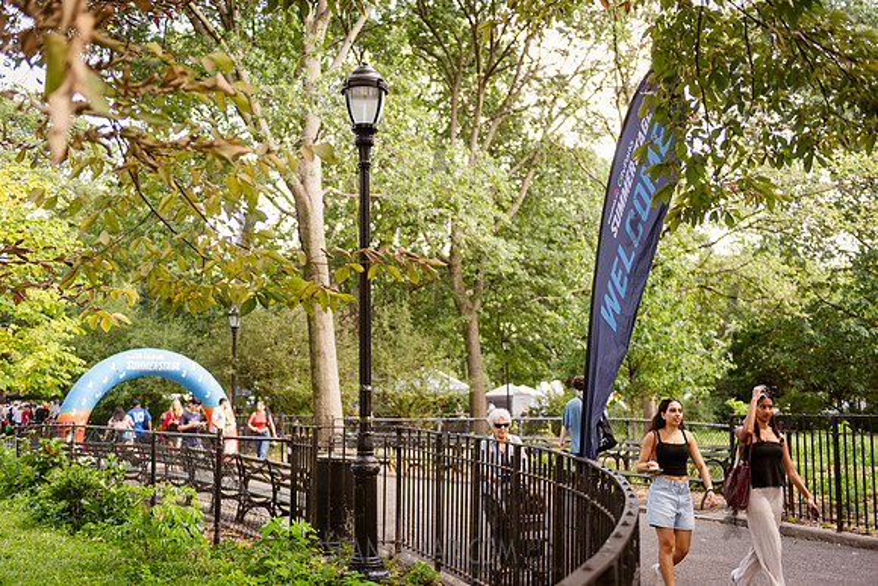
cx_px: 439
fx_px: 1025
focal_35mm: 42
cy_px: 293
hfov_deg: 46.4
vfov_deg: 31.9
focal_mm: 42
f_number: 2.8
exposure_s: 1/125
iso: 200
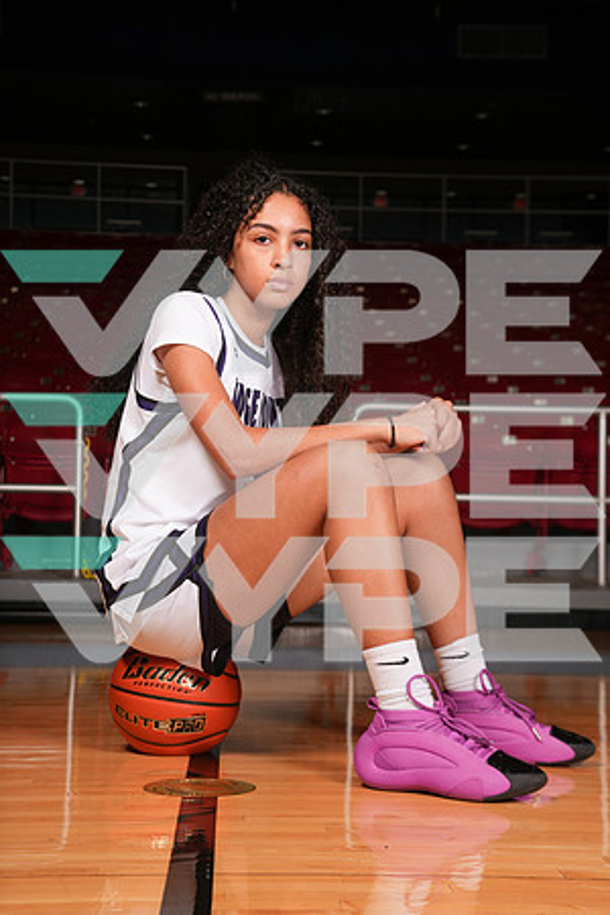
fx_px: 1474
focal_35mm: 58
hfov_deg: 23.4
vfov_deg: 34.5
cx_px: 305
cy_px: 458
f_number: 6.3
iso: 250
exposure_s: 1/200
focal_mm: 58
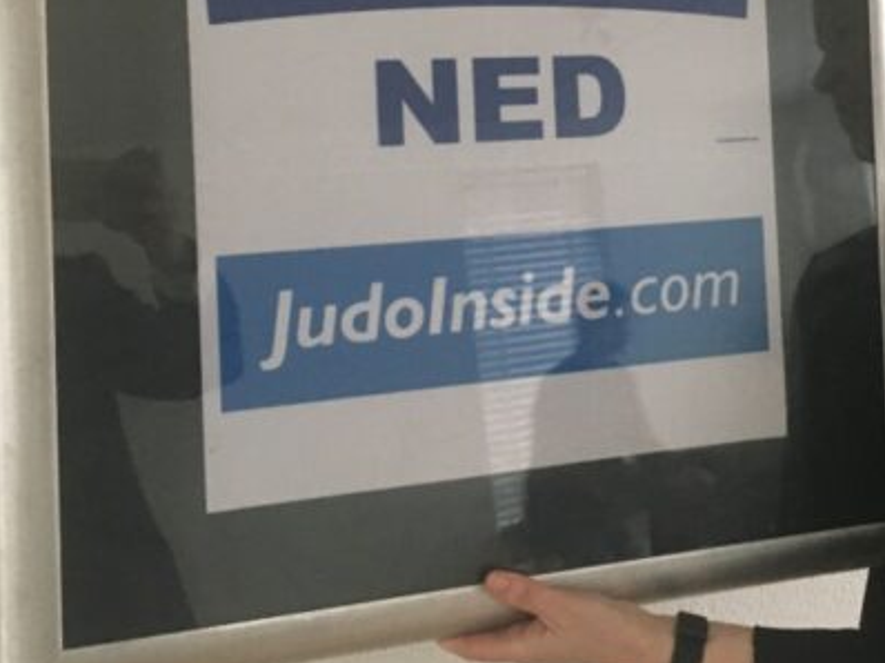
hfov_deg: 33.8
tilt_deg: -7.9
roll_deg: +0.9
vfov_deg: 25.5
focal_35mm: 56
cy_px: 105
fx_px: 1431
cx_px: 636
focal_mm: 4.15
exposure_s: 1/20
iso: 200
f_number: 2.2
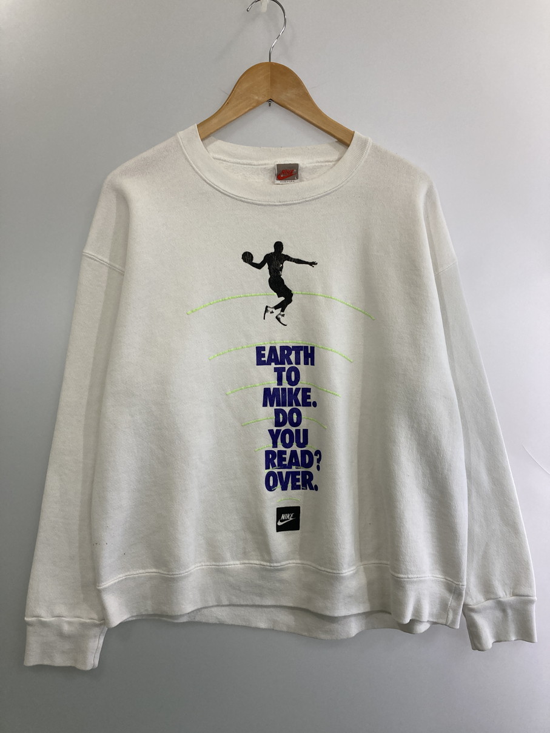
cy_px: 366
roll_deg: -0.8
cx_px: 275
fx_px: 593
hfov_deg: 49.7
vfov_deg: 63.5
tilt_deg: -22.0
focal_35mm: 28
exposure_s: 1/100
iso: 80
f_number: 1.8
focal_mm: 3.99
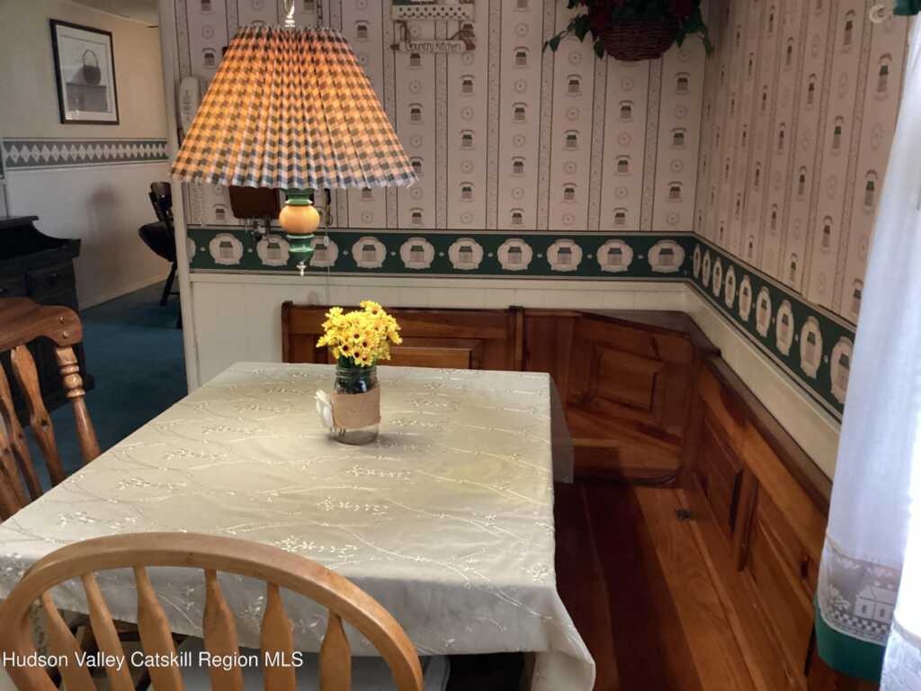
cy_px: 346
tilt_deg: -13.9
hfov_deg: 58.4
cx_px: 460
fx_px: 825
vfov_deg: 45.4
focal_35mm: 31
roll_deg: -0.1
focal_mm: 3.3
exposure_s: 1/40
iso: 400
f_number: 2.4
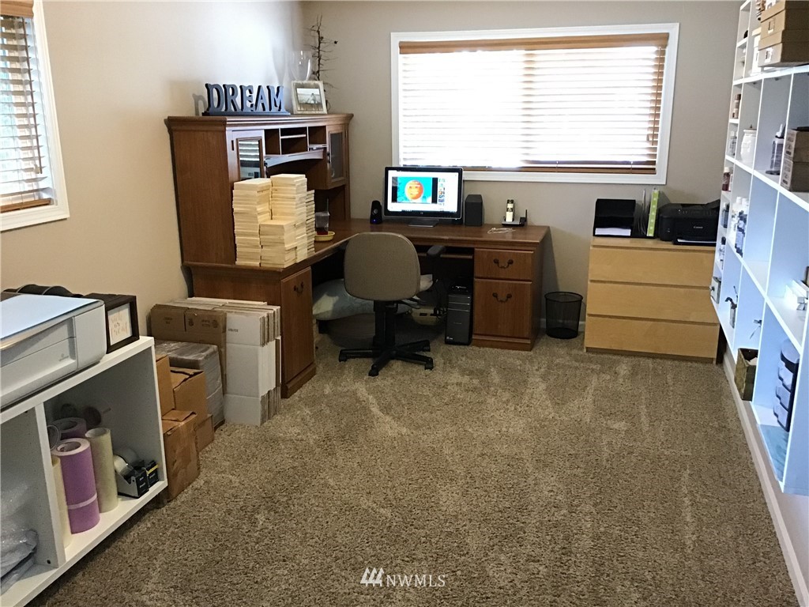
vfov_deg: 45.4
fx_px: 724
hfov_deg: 58.4
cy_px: 304
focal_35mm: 31
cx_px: 404
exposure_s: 1/20
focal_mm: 3.3
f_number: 2.4
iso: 200
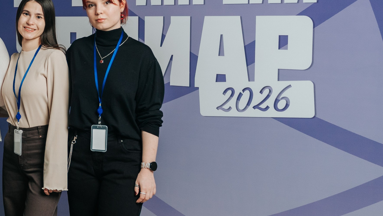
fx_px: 762
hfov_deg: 26.3
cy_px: 87
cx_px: -26
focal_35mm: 75
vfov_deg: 16.1
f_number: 2.8
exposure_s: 1/160
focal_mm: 28
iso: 800
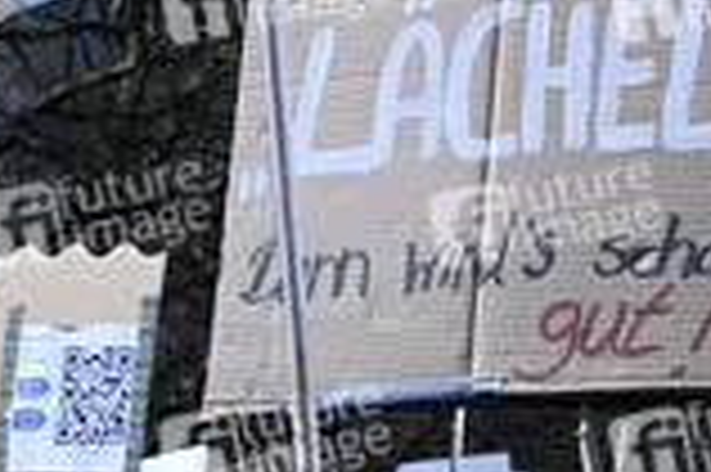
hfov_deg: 10.3
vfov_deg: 6.8
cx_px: 155
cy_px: -121
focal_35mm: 200
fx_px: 3946
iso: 250
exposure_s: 1/320
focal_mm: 70
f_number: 14
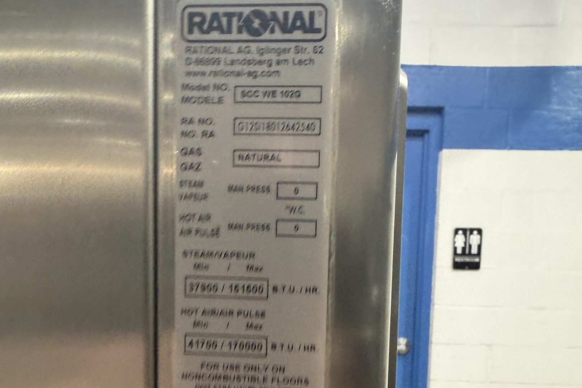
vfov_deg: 31.8
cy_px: 311
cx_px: 244
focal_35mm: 41
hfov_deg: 47.2
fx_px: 663
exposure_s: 1/60
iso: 160
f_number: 2.2
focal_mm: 2.22
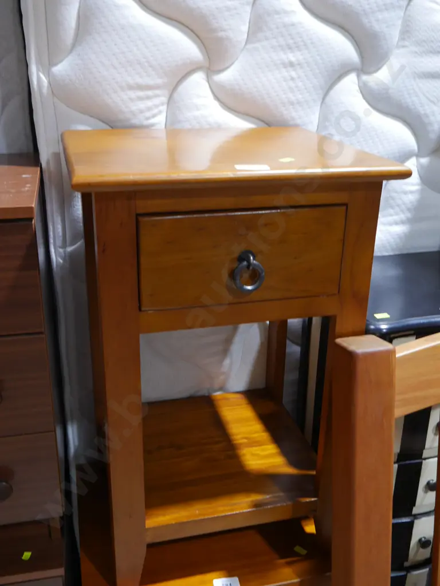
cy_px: 293
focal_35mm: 38
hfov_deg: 37.7
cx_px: 220
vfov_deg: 49.0
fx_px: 644
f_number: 4.5
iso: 1000
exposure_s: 1/60
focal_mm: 19
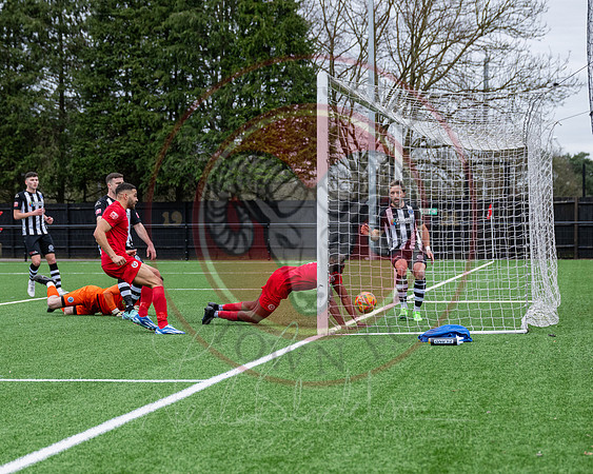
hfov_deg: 18.3
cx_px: 288
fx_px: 1837
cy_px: 296
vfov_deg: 14.7
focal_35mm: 105
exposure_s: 1/1600
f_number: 4
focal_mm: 70
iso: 800
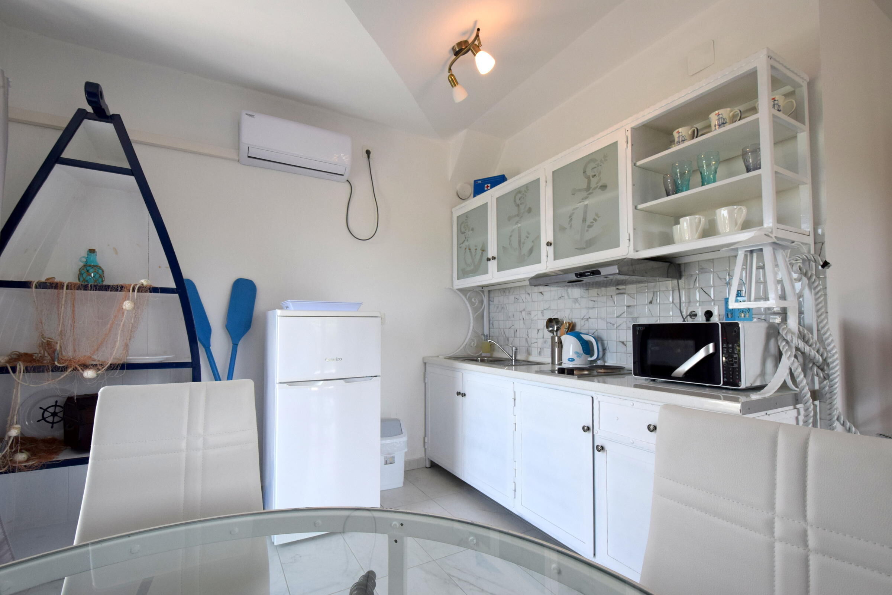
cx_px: 446
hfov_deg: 100.4
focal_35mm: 15
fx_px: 372
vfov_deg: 77.3
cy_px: 298
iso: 800
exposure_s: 1/200
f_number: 7.1
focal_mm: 10
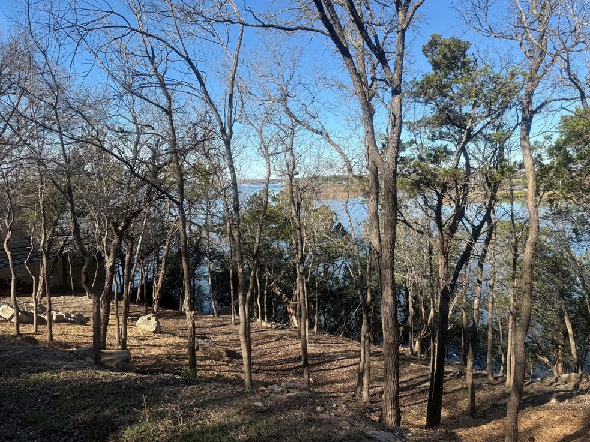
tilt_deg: -4.6
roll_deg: +1.3
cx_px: 305
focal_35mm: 25
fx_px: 426
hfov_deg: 69.4
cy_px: 220
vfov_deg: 54.9
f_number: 1.78
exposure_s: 1/2110
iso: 80
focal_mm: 6.76
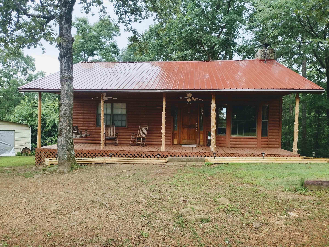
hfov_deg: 61.6
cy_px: 125
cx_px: 160
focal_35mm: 29
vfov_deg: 48.2
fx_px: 276
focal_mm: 4.71
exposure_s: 1/490
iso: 100
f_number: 1.7
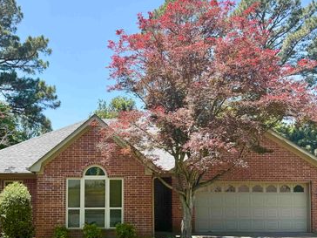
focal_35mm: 33
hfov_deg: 55.2
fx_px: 302
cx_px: 138
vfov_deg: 42.9
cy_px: 120
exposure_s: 1/2000
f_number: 1.78
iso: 80
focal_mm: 6.76
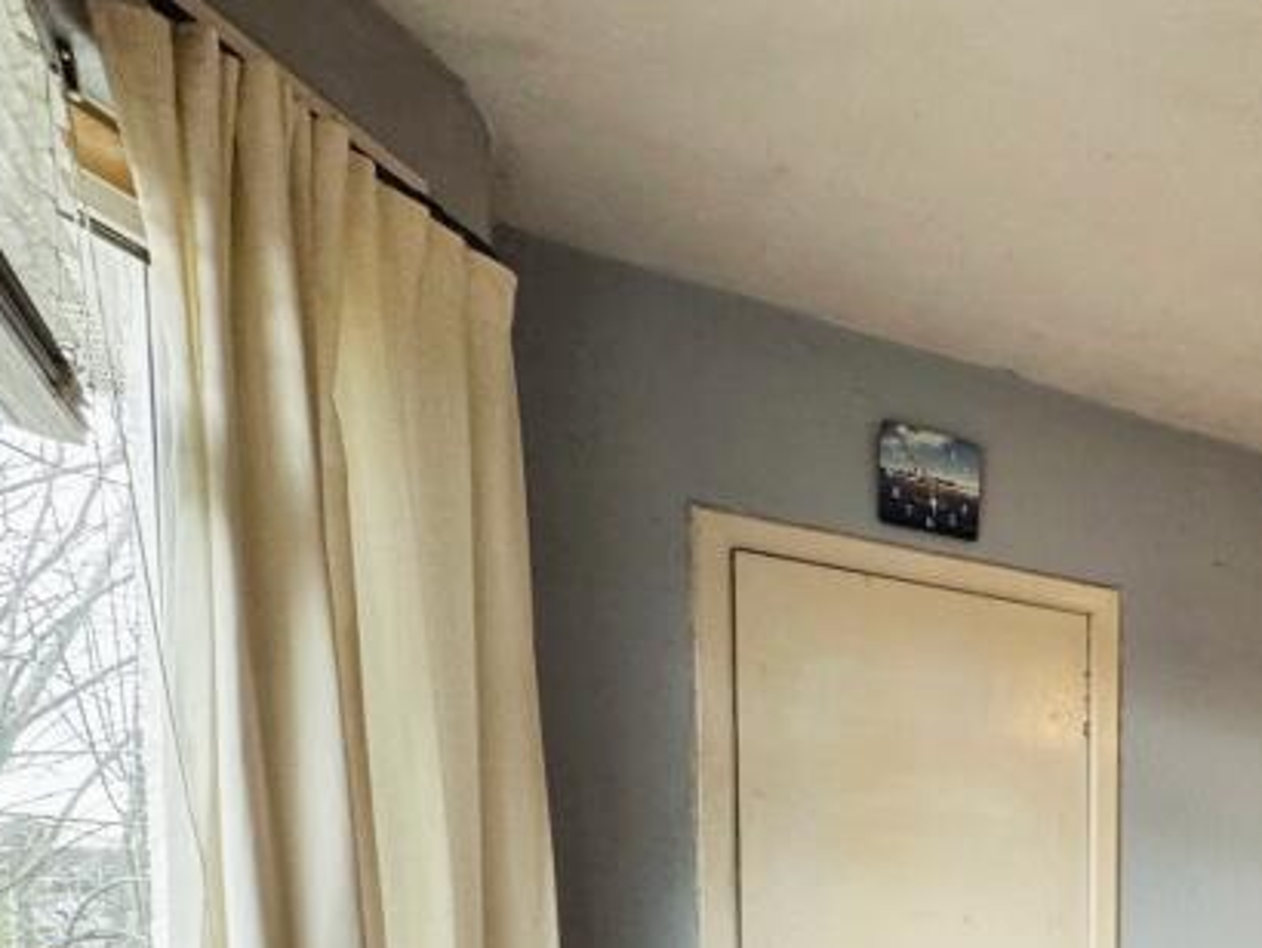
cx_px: 1505
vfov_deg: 33.3
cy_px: 1134
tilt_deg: -7.3
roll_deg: -0.7
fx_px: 1277
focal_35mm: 35
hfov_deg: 38.9
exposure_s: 1/100
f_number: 2.2
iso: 160
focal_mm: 2.22
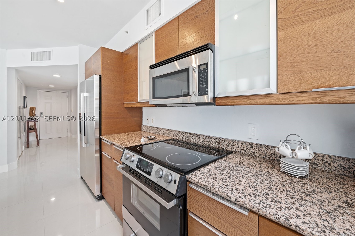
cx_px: 178
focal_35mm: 14
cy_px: 118
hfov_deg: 104.3
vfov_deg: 81.1
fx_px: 138
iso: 200
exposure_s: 1/5
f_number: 8
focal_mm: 14
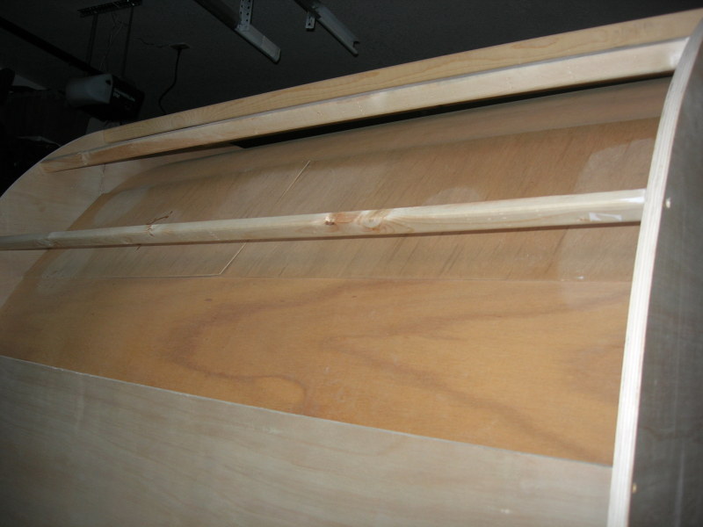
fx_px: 772
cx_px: 352
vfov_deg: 37.7
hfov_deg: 49.0
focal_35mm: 38
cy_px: 264
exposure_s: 1/60.1
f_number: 2.8
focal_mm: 7.8
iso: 64
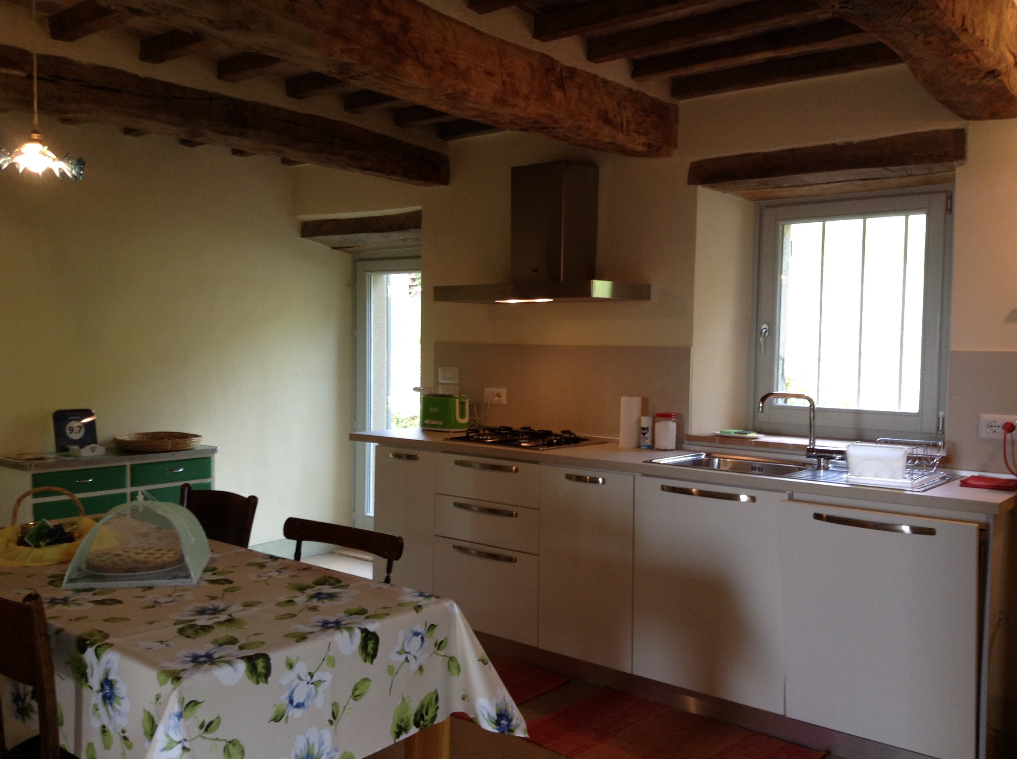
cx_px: 508
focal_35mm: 33
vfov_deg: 42.8
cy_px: 380
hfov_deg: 55.4
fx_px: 968
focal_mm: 3.3
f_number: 2.4
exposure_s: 1/25
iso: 40
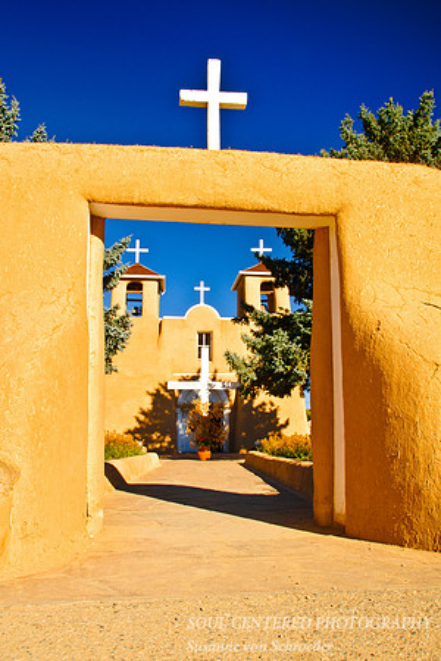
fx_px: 606
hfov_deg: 40.0
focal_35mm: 33
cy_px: 330
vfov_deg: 57.2
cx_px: 220
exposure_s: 1/45
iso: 200
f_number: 16
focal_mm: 22
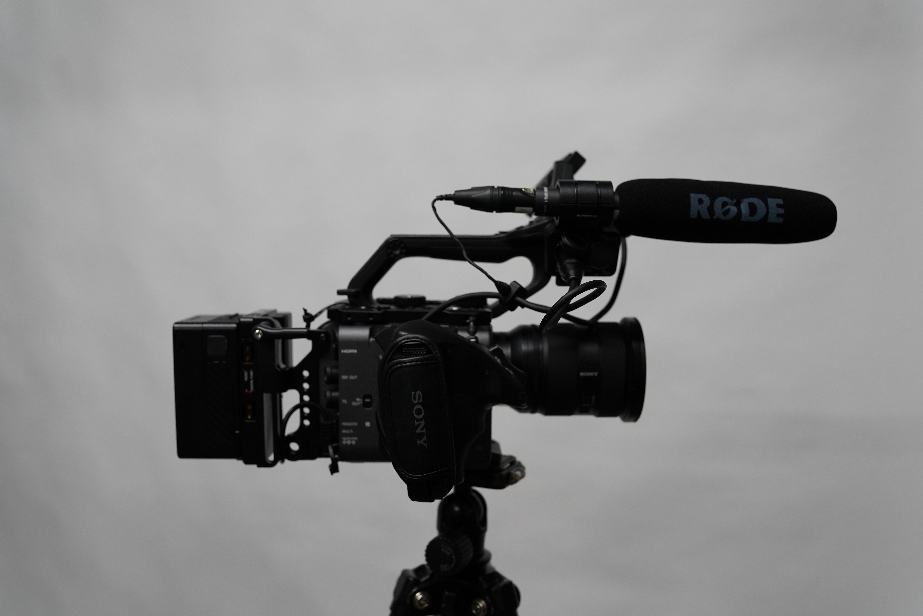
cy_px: 308
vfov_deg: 37.9
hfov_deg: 54.4
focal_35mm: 35
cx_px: 462
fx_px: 897
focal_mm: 35
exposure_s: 1/160
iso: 1600
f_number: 4
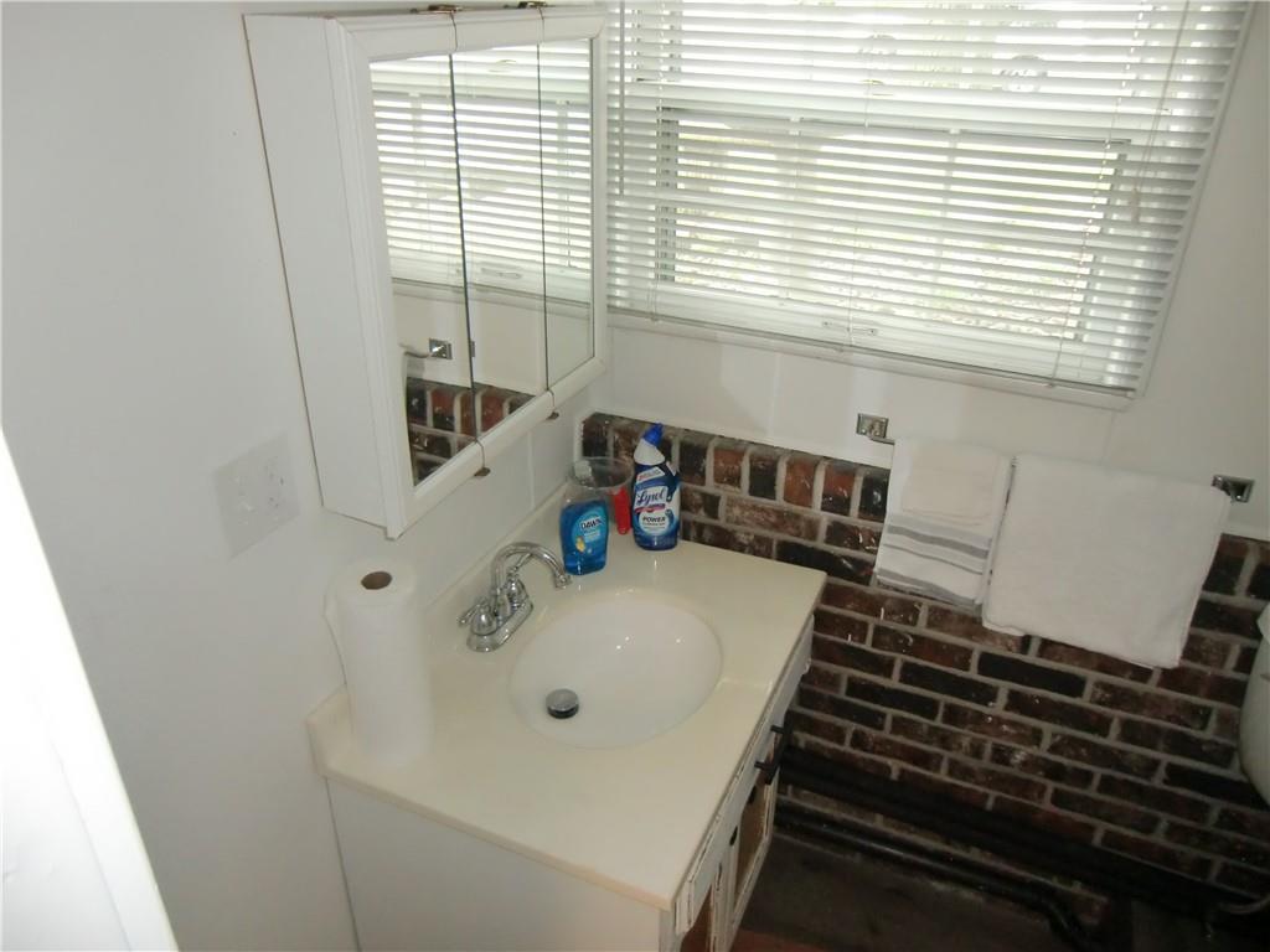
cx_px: 635
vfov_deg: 56.8
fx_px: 881
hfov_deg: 71.6
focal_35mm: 24
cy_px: 476
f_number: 3.2
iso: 400
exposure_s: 1/60
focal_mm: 4.3
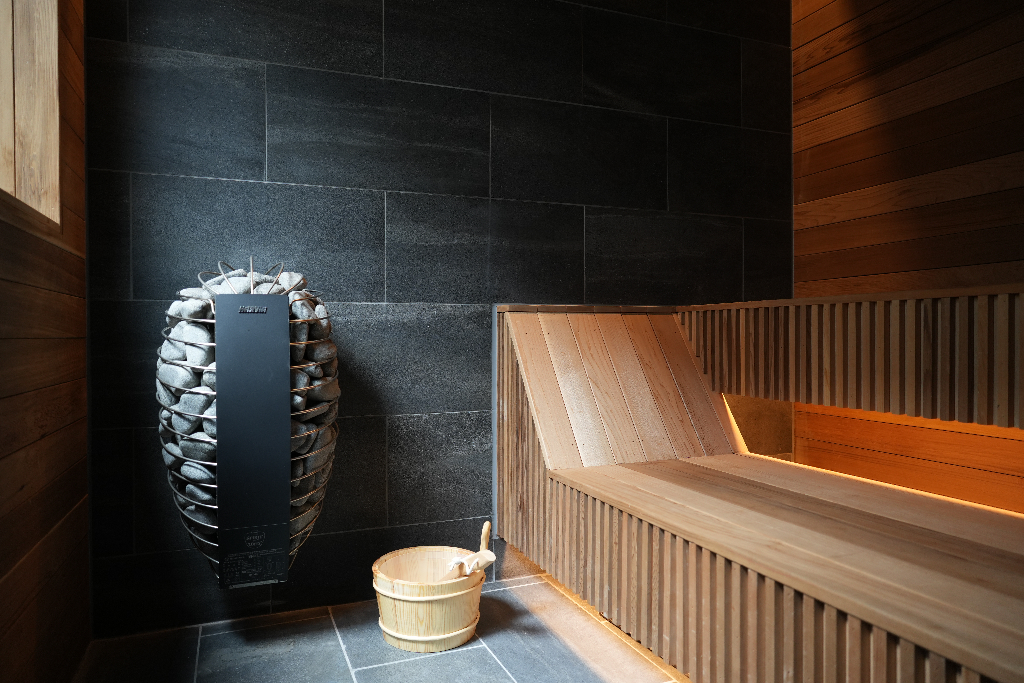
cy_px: 342
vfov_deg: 53.1
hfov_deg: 73.7
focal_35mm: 24
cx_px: 512
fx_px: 683
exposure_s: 1/30
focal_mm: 24
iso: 640
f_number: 2.8
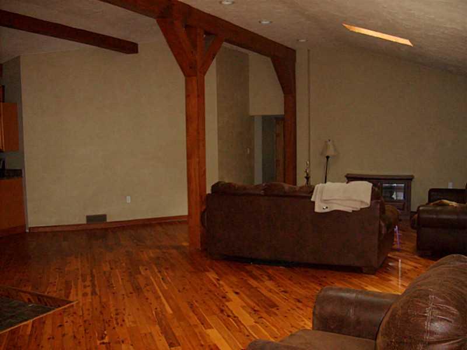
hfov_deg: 52.6
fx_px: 472
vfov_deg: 40.7
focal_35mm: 35
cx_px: 234
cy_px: 175
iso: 253
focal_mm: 5.8
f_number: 2.8
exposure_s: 1/45
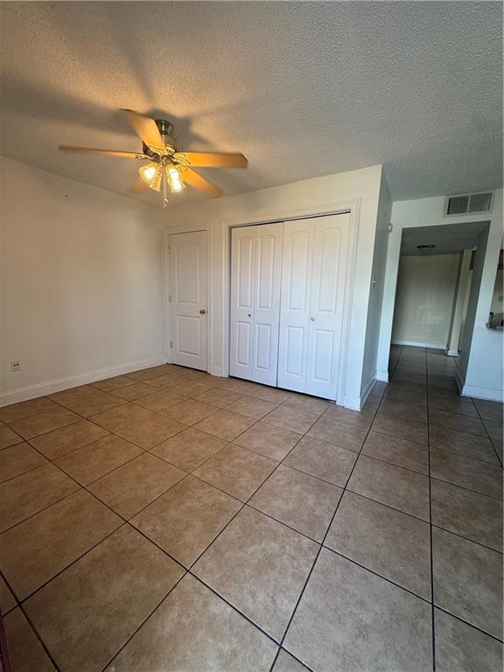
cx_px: 252
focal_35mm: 14
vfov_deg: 102.1
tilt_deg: -8.7
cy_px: 336
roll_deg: -1.1
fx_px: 272
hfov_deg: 85.7
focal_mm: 2.22
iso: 100
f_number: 2.2
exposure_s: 1/120
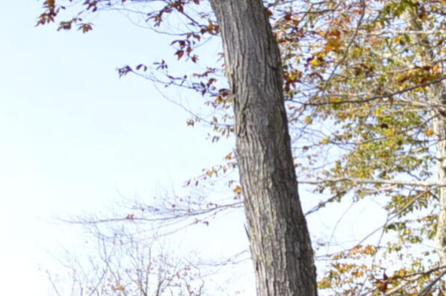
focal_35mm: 137
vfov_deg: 9.5
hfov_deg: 14.5
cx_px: -90
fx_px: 1696
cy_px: 526
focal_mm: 18
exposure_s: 1/200
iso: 100
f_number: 5
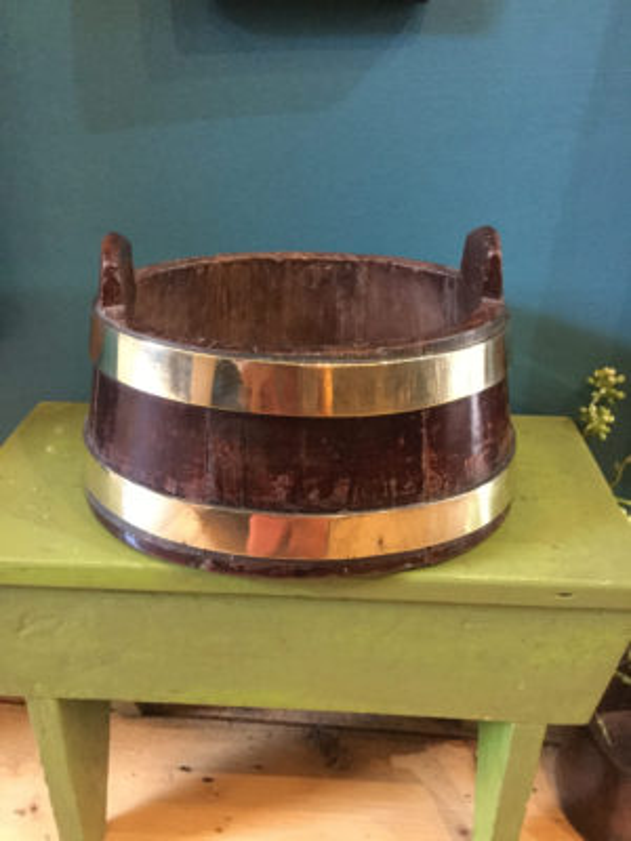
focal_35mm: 31
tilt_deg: -28.6
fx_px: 753
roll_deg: -1.0
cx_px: 316
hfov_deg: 45.4
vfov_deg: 58.4
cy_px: 420
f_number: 2.4
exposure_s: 1/17
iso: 400
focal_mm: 3.3
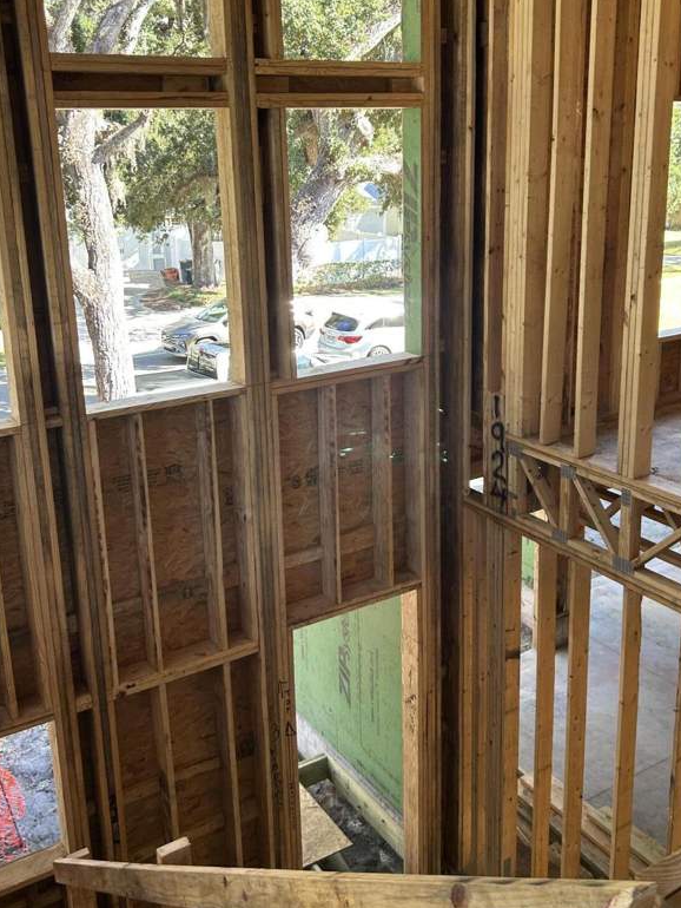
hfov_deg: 39.6
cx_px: 373
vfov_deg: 51.1
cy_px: 379
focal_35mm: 36
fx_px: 944
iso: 50
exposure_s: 1/121
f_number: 1.5
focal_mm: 5.7
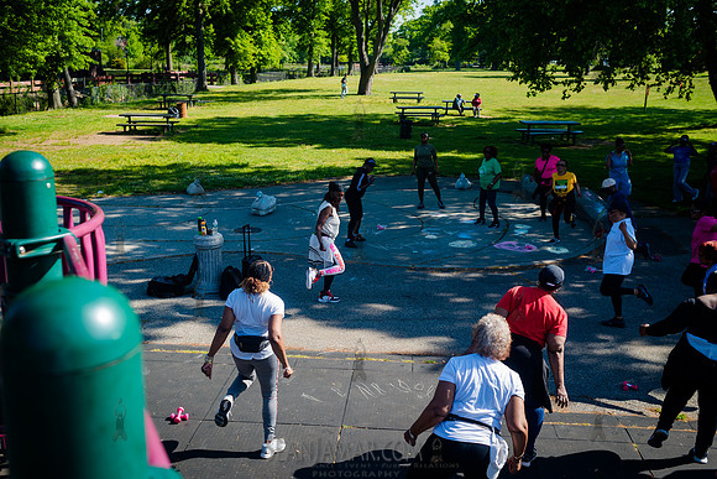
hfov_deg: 52.9
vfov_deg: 36.8
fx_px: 720
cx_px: 352
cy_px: 240
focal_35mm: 36
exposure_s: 1/640
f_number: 4.5
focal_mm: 35
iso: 200
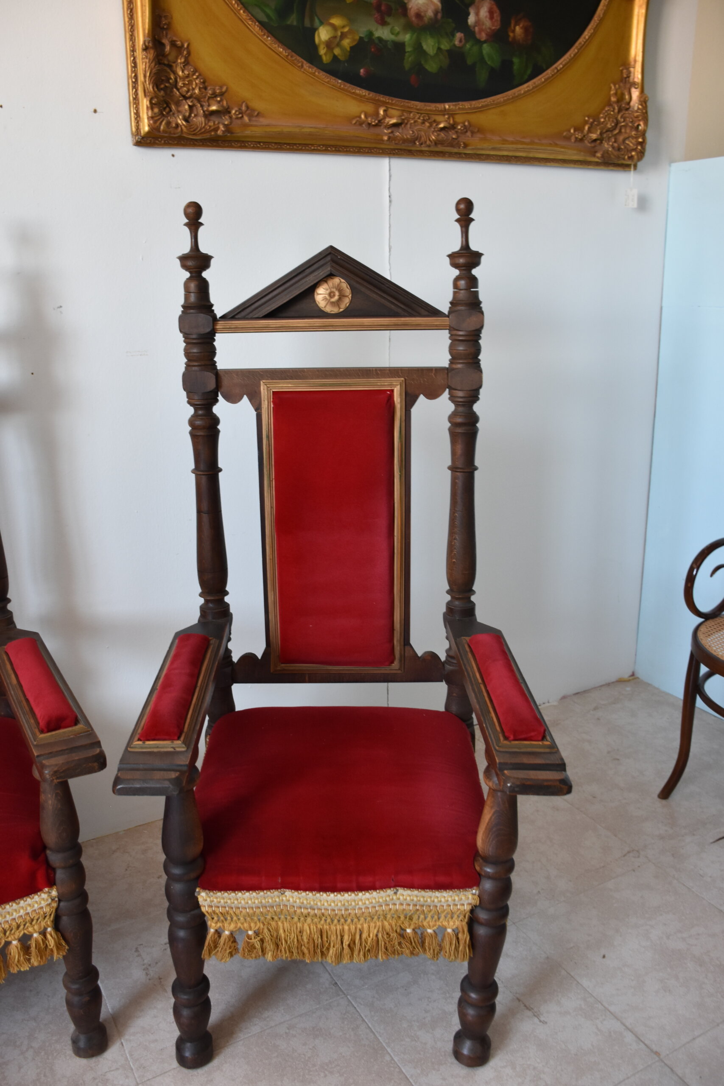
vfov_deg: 61.9
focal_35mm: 30
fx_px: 905
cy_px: 543
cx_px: 362
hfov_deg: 43.6
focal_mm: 20
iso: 800
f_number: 4
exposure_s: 1/60
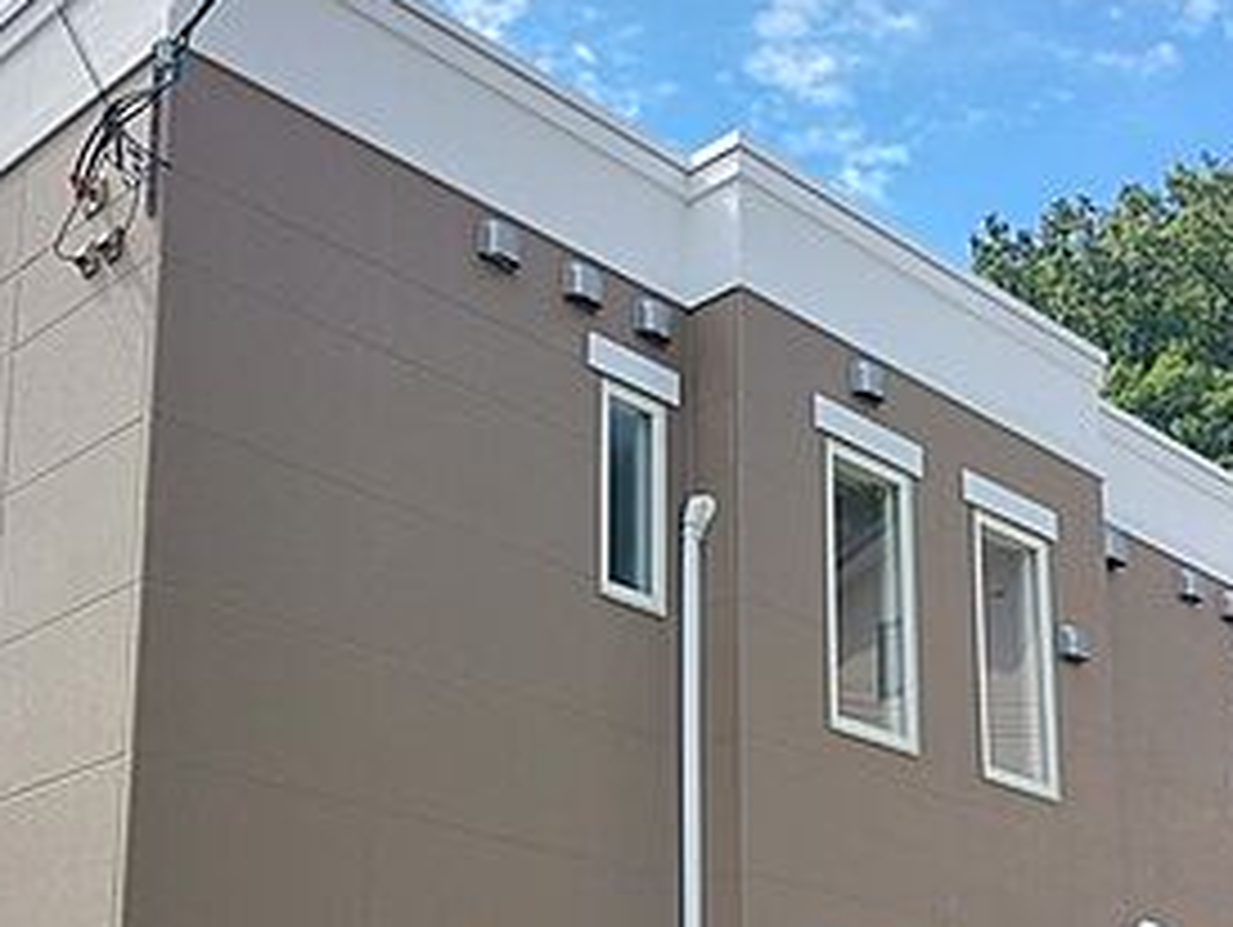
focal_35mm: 56
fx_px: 1996
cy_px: 896
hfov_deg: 34.3
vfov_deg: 25.1
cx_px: 536
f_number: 1.8
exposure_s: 1/541
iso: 25
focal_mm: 5.23
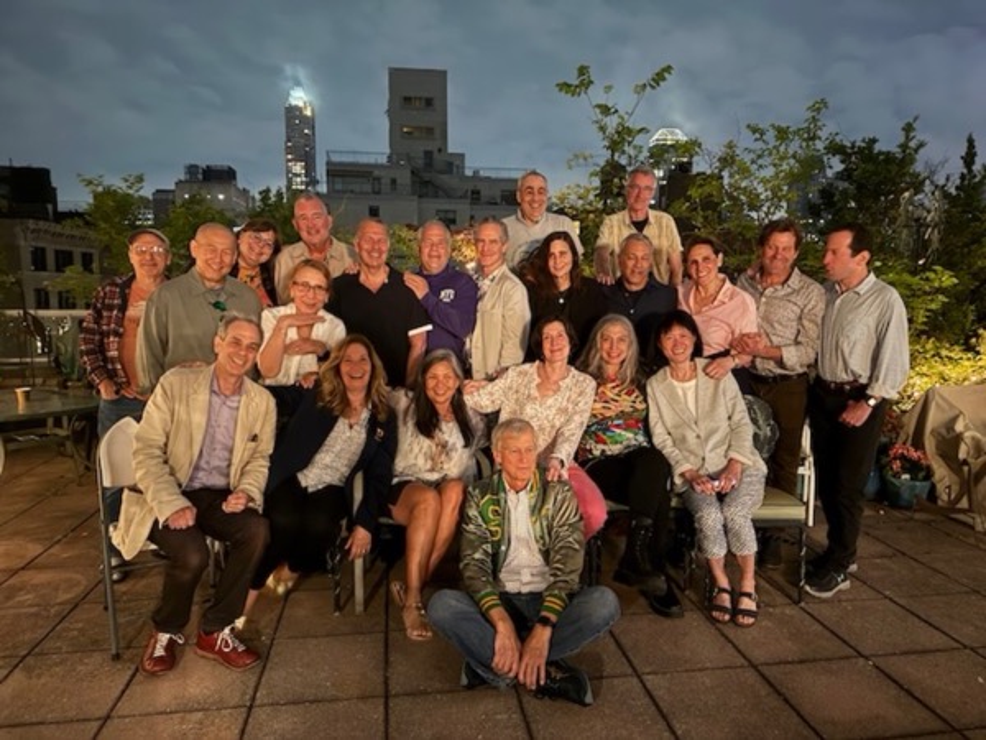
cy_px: 370
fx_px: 684
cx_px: 493
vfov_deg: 56.8
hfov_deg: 71.6
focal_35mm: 24
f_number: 1.78
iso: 2500
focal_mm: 6.76
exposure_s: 1/15
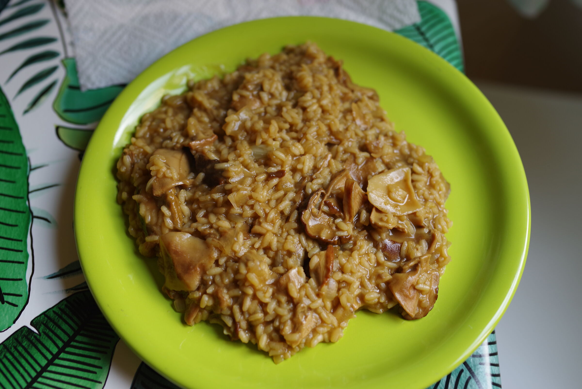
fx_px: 809
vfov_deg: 27.0
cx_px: 291
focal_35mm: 50
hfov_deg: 39.6
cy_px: 194
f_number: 2.8
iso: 200
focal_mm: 50
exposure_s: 1/80
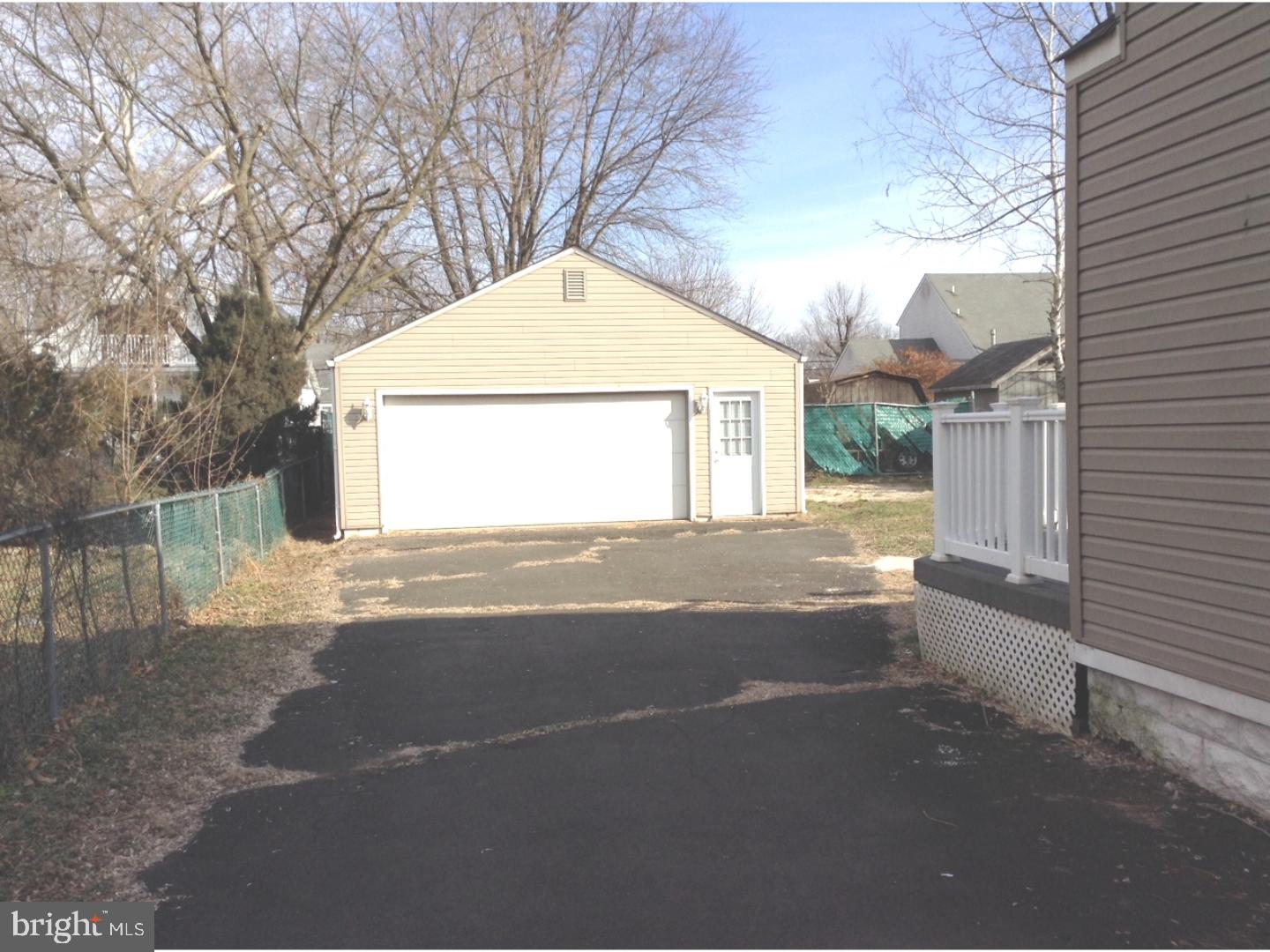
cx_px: 635
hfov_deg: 55.4
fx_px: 1211
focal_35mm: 33
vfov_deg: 42.9
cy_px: 476
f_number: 2.4
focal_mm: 3.3
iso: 25
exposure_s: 1/1034
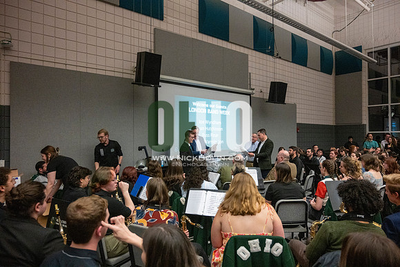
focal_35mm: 24
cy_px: 134
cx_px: 200
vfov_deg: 53.2
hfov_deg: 73.7
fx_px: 267
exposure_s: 1/500
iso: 10000
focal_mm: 24
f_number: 4
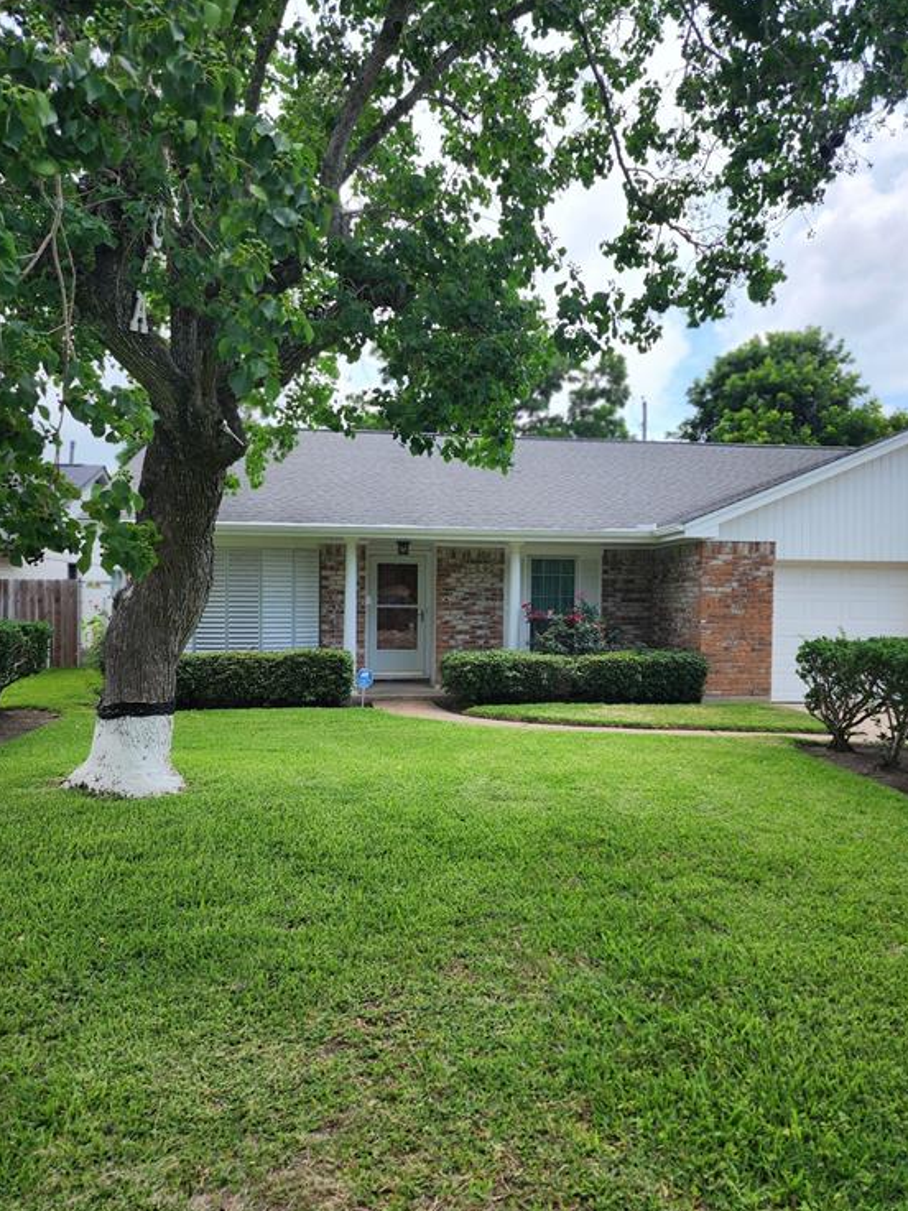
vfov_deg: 71.6
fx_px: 839
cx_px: 469
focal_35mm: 24
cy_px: 615
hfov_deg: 56.8
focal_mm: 6.4
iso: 12
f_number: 1.8
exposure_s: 1/612
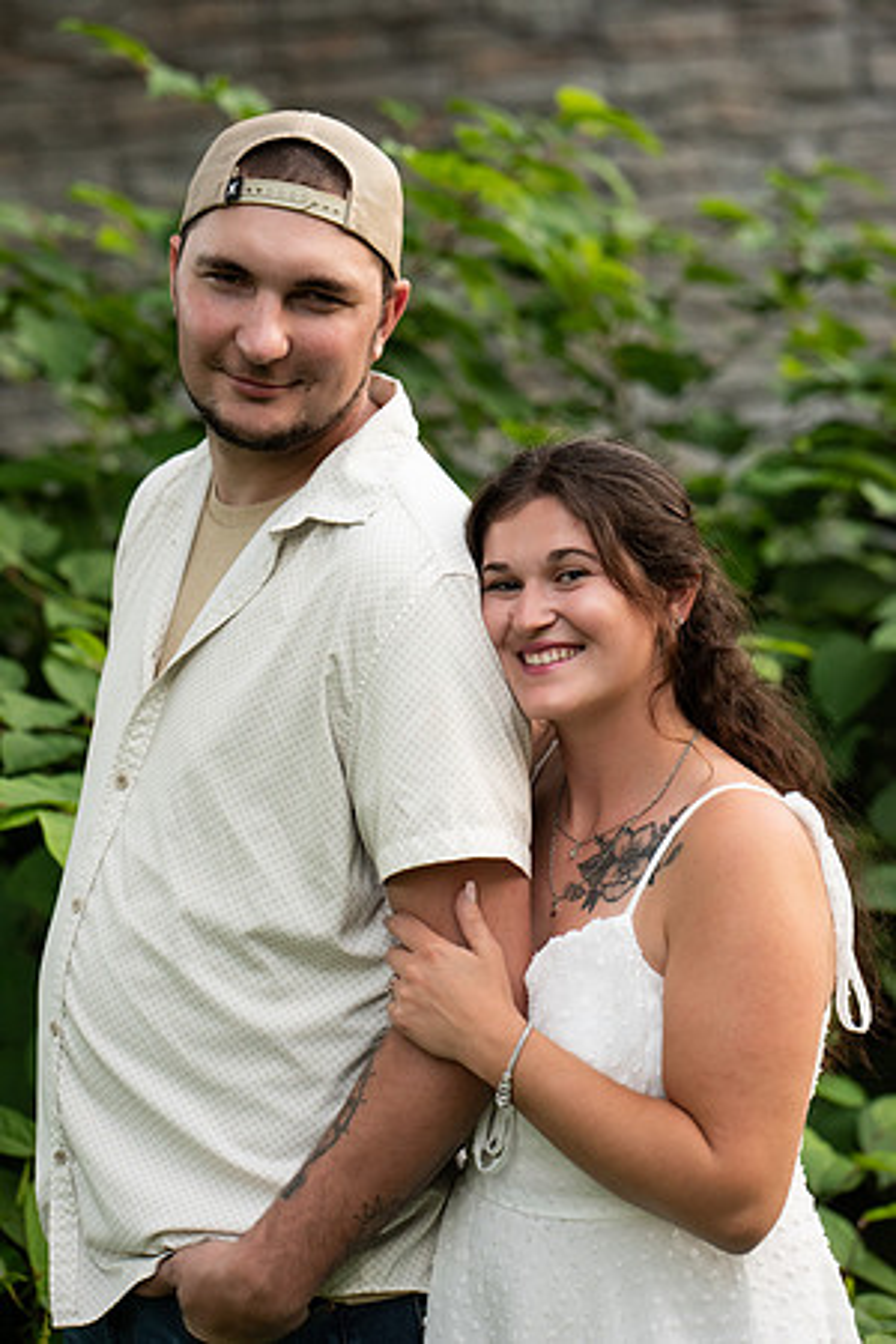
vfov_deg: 23.9
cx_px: 448
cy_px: 672
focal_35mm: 85
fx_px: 3173
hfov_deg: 16.1
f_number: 3.5
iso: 1600
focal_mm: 85
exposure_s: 1/200
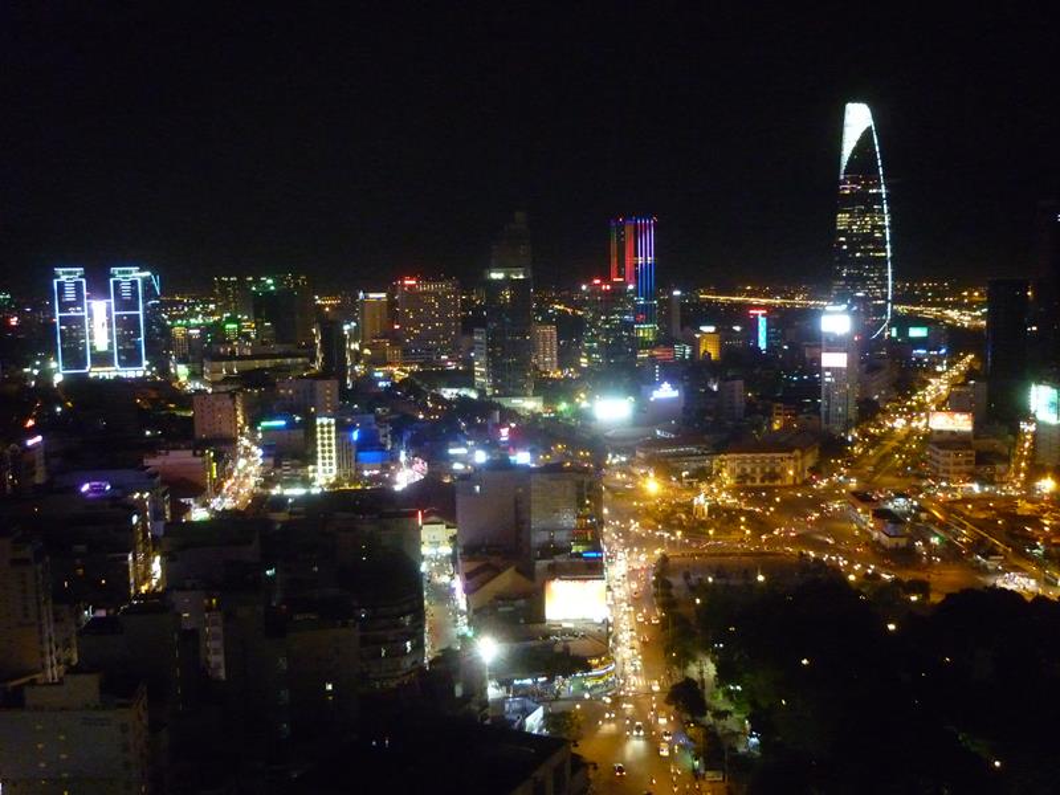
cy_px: 398
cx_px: 530
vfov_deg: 42.9
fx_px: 1011
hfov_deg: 55.4
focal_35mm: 33
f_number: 2.8
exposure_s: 1/8
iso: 800
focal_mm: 5.5
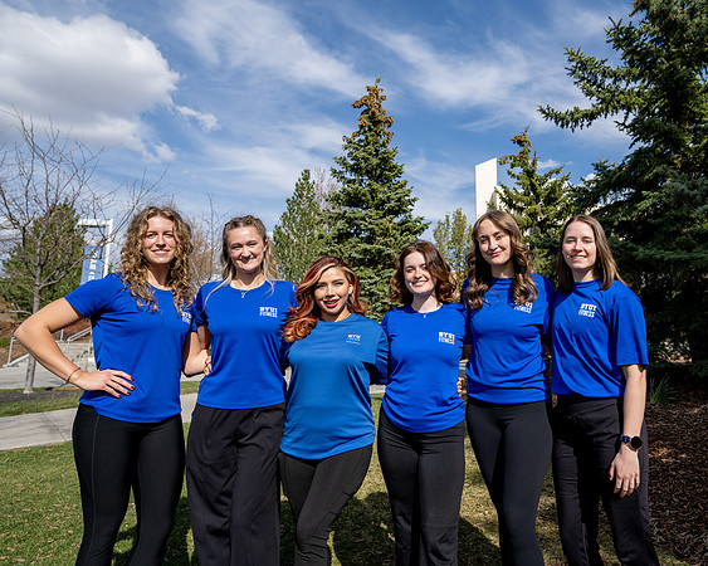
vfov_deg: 56.4
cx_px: 442
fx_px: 526
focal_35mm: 25
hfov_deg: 66.8
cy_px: 250
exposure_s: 1/3200
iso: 400
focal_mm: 20
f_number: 4
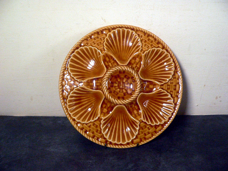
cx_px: 114
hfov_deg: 51.4
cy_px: 86
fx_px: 237
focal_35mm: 36
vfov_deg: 39.7
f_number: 2.8
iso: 400
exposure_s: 1/20
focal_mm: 6
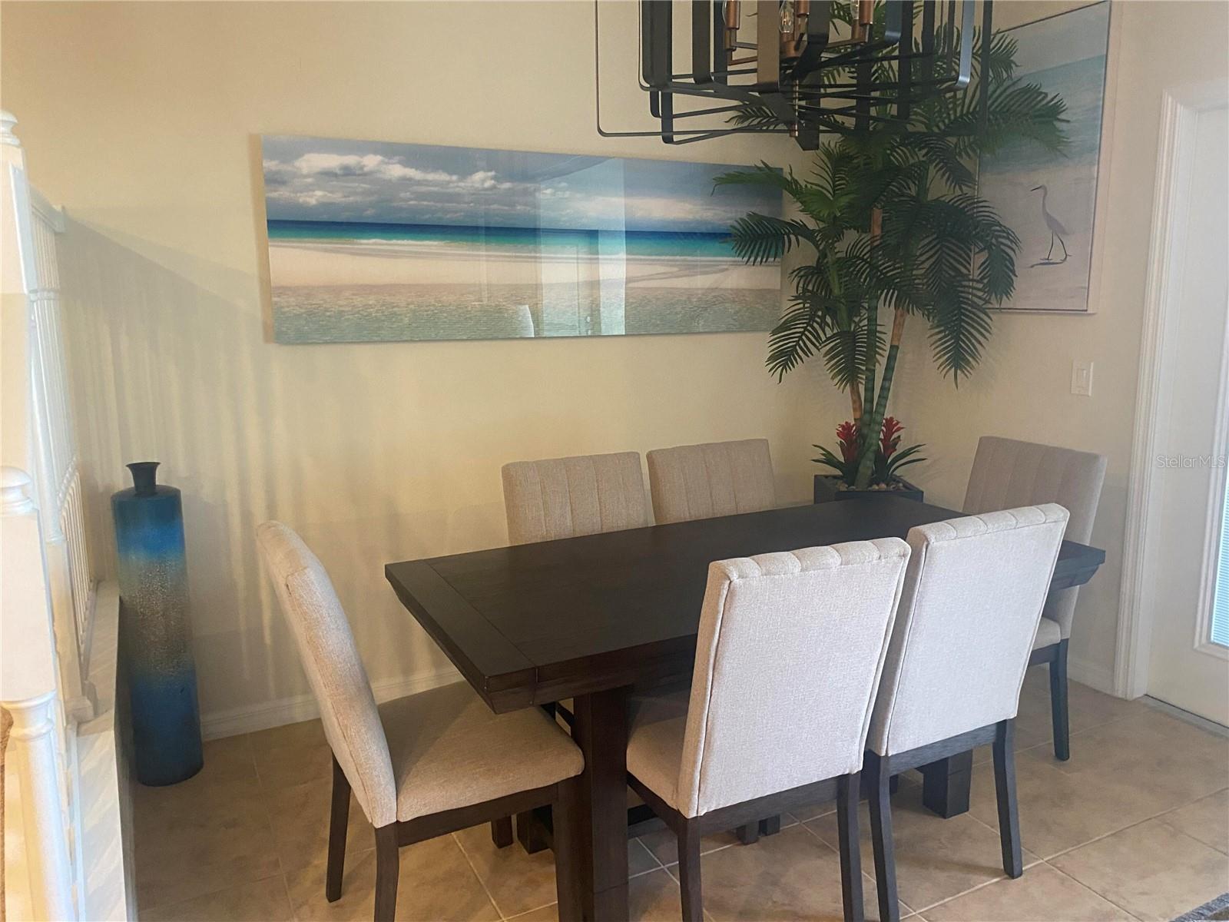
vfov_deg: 53.1
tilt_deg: -9.9
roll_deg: +0.5
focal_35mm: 26
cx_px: 614
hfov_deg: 67.3
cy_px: 461
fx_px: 923
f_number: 1.8
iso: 400
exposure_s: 1/60
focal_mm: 4.25
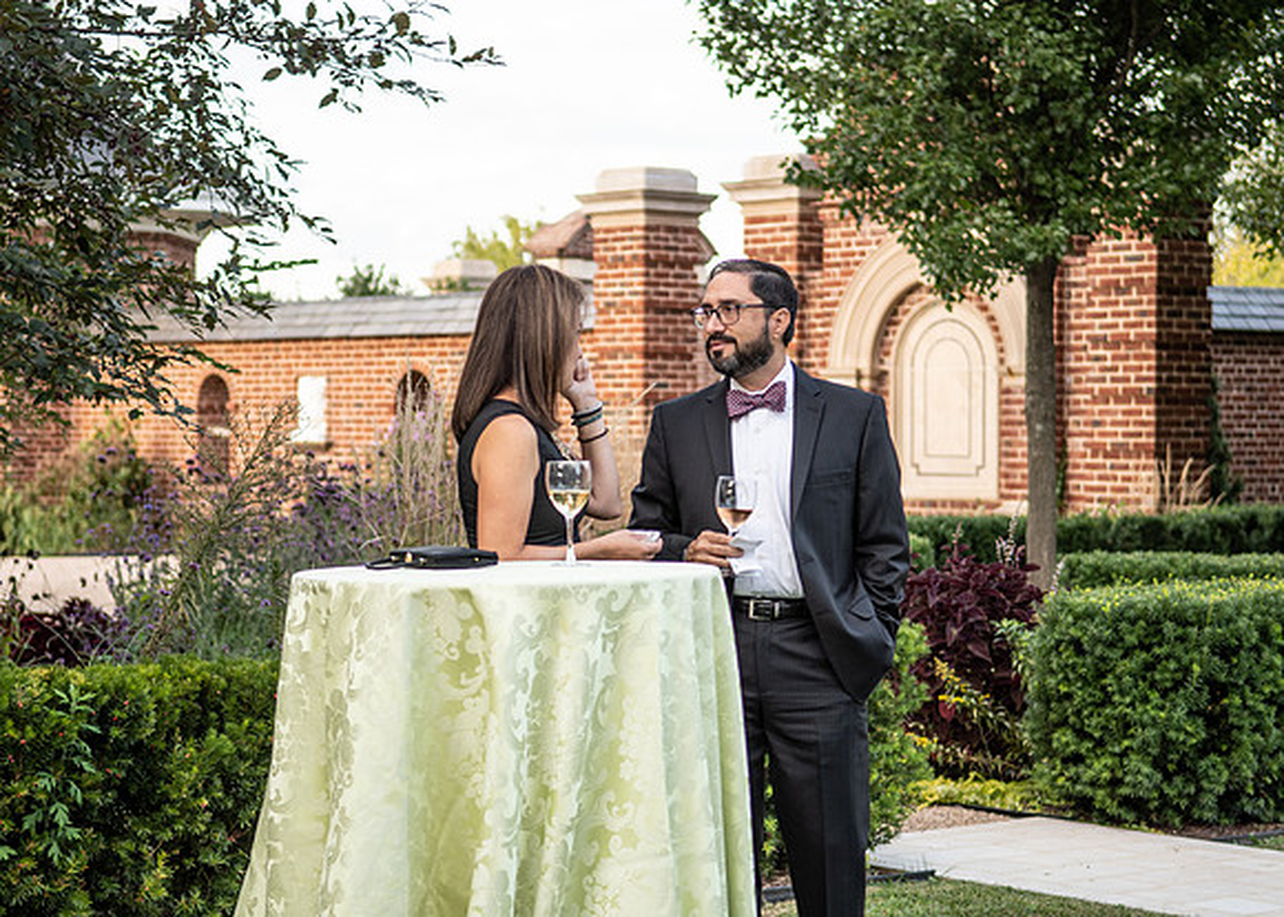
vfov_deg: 16.5
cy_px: 458
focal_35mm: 86
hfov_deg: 23.0
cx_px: 644
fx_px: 3152
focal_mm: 55
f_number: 2.8
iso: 250
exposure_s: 1/320
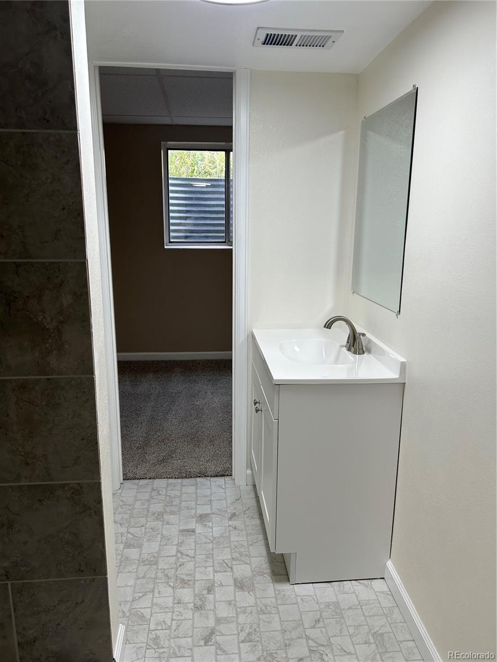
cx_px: 248
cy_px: 331
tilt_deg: -12.9
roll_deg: +0.2
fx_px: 498
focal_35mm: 26
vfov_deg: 67.3
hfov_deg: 53.1
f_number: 1.5
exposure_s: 1/120
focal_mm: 5.7
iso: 64
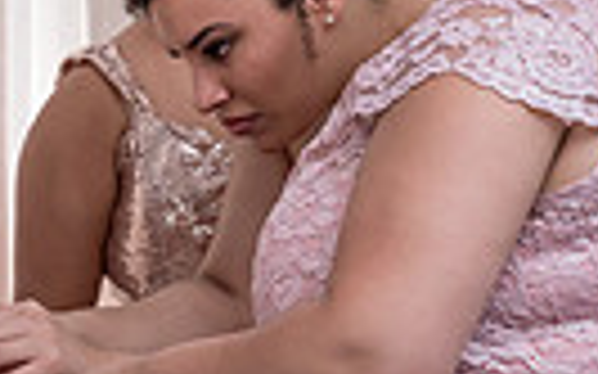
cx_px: -193
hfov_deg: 9.6
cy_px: 173
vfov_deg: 6.1
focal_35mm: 214
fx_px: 3486
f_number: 6.3
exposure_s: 1/160
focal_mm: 48
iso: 1250
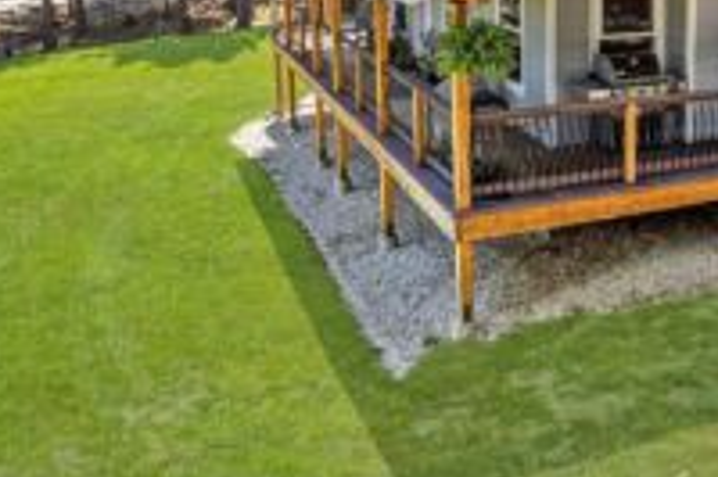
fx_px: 877
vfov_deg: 29.2
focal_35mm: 44
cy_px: 43
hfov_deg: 42.4
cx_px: 582
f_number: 2.8
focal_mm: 8.38
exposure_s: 1/640
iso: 100
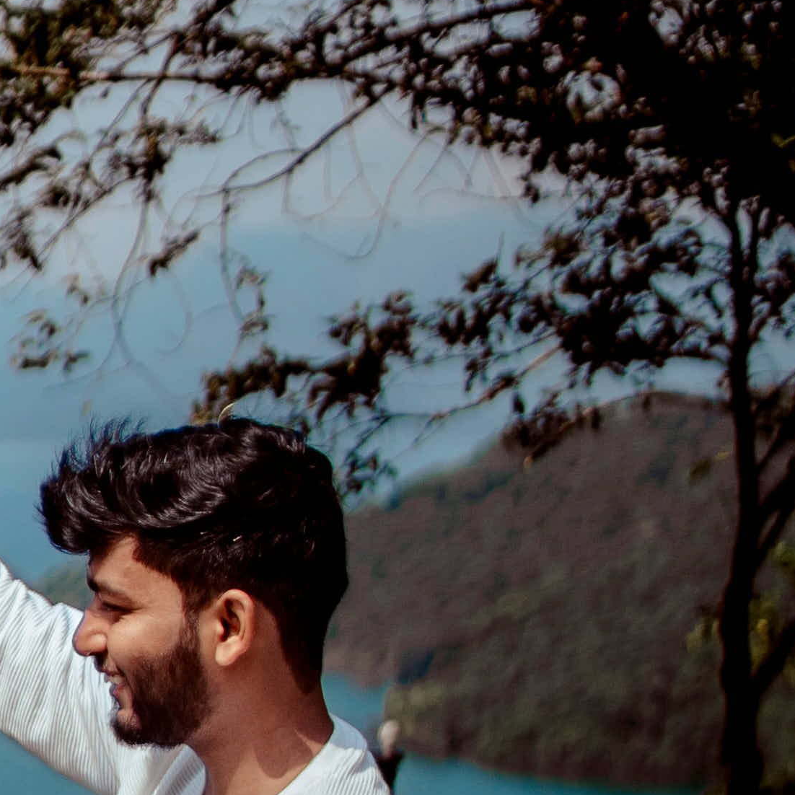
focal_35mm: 162
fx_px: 4209
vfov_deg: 10.7
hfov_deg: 10.5
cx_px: -360
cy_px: 838
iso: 100
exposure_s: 1/8000
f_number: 1.4
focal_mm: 35
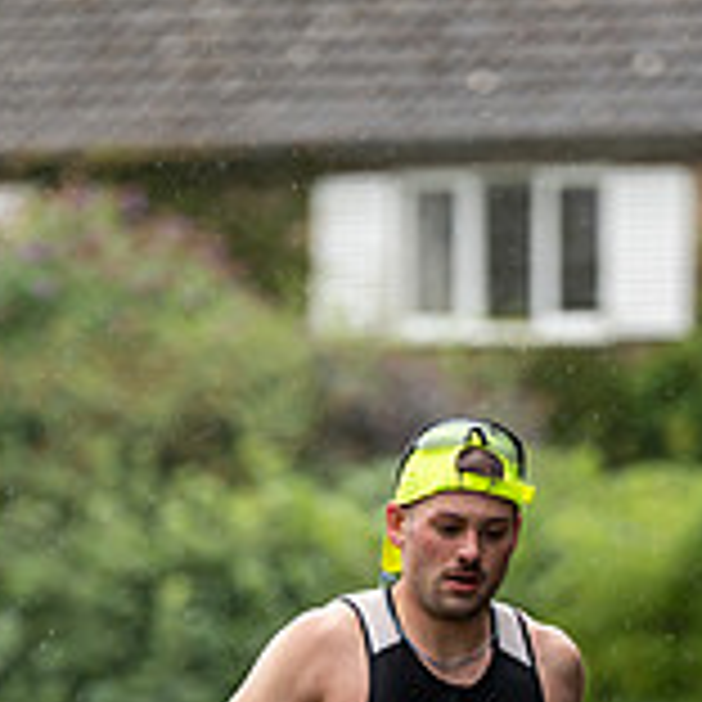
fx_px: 10095
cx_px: 428
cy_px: 922
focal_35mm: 440
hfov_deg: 4.0
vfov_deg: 4.0
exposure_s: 1/1000
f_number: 3.2
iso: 1000
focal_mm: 180
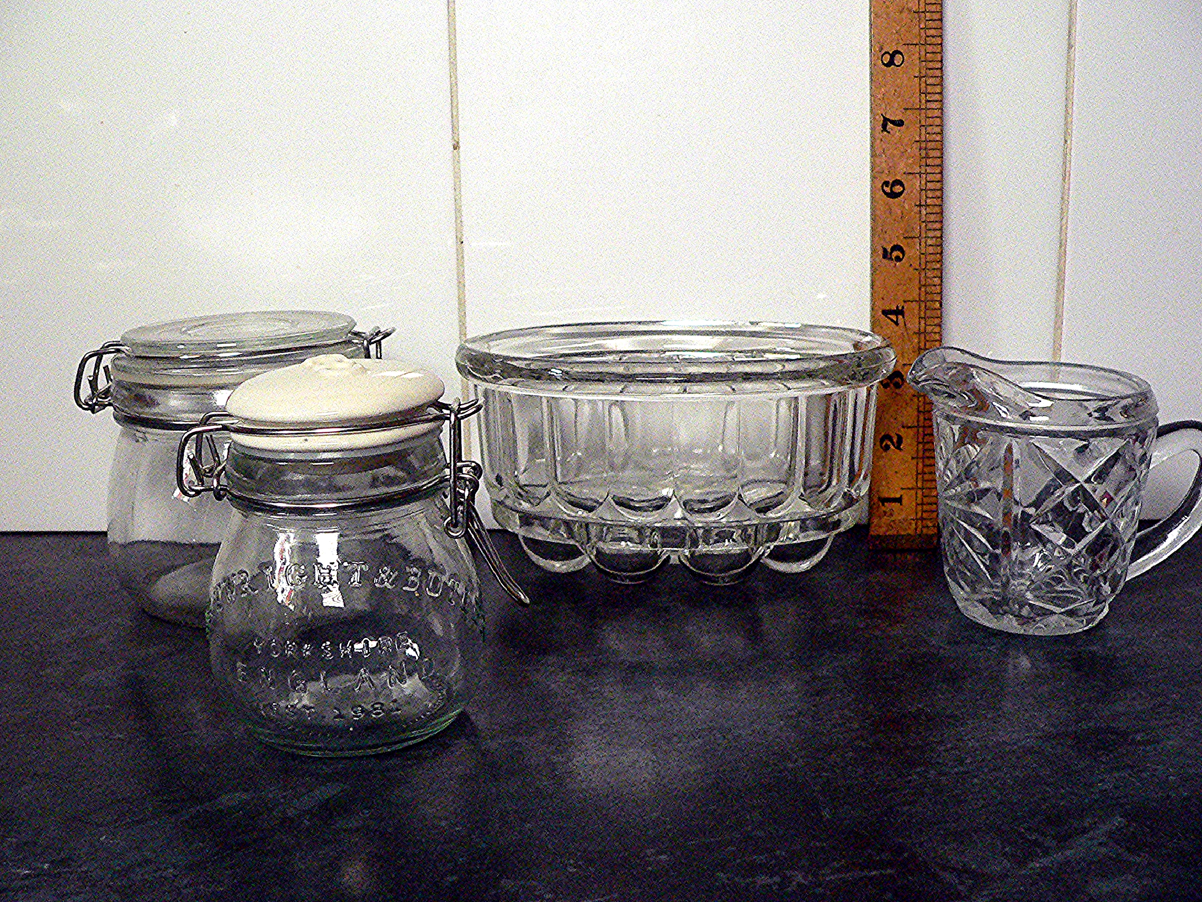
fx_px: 1250
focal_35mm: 36
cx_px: 601
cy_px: 451
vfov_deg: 39.7
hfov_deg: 51.4
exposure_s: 1/80
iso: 400
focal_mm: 6
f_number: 2.8
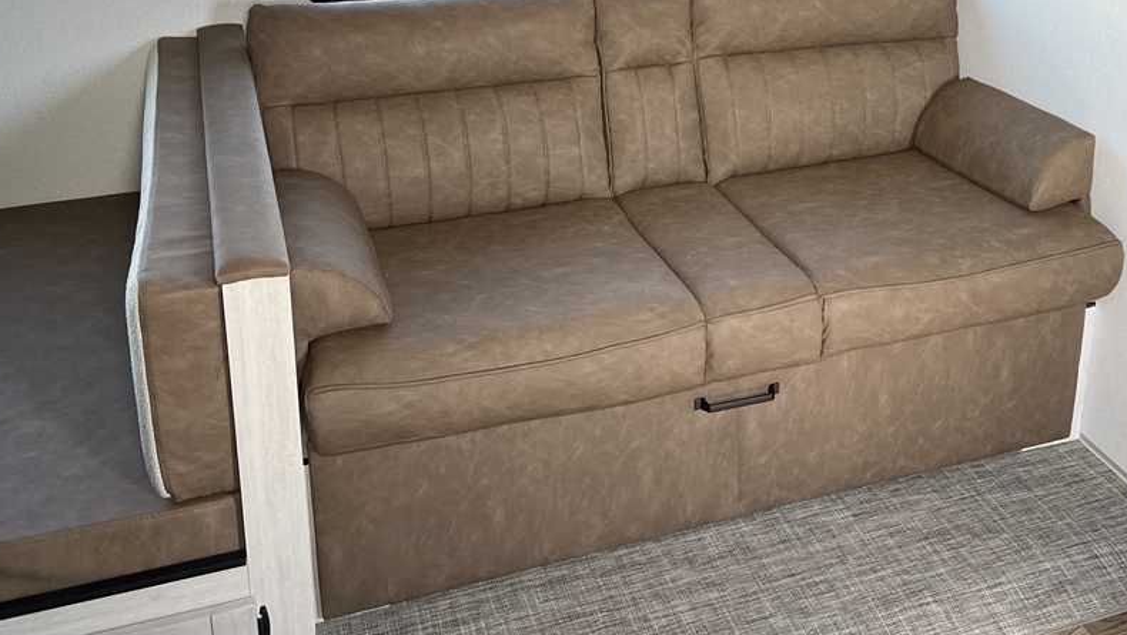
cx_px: 719
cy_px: 44
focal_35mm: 43
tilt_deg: -19.1
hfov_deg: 46.8
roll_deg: -2.8
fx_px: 1285
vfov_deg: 26.6
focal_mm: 5.7
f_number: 1.5
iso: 100
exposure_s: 1/121
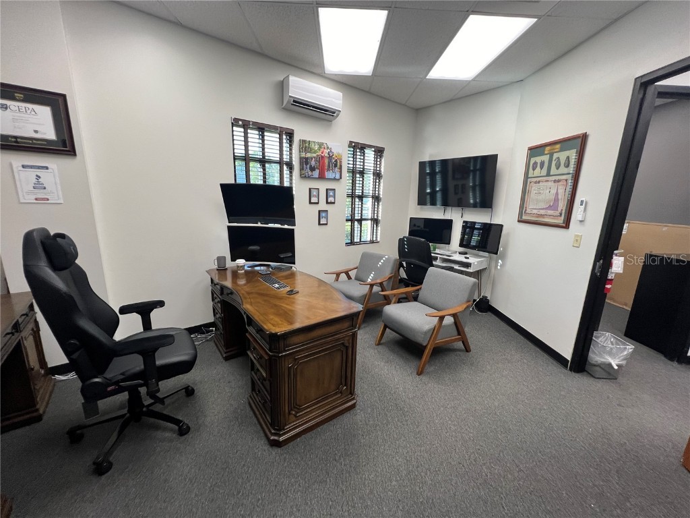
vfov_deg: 89.9
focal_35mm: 13
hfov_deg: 106.2
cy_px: 259
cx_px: 345
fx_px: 259
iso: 160
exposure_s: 1/120
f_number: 1.8
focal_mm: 1.57
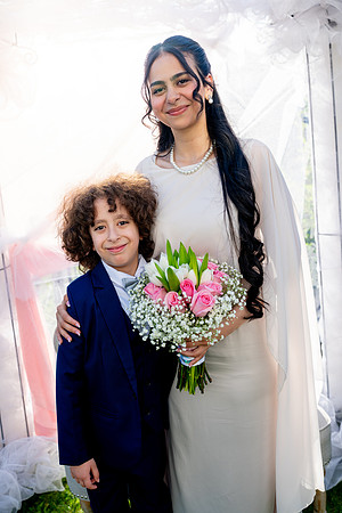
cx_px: 171
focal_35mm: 32
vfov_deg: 58.7
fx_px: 456
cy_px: 256
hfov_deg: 41.1
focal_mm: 32
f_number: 3.5
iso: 200
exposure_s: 1/500
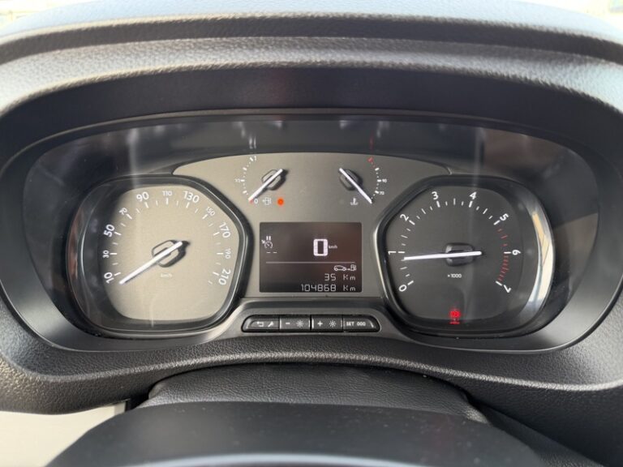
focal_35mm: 24
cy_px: 234
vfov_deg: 56.8
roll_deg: -1.1
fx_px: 432
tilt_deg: -23.9
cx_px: 312
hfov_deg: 71.6
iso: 200
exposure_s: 1/81
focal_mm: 6.76
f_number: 1.78
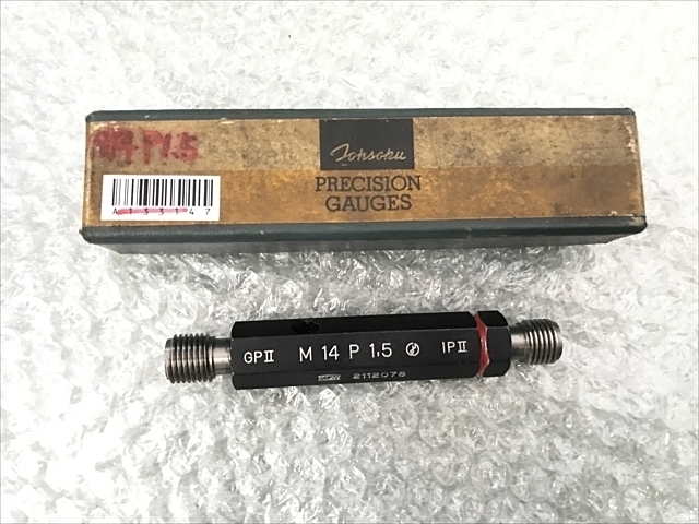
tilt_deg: -81.6
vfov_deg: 49.7
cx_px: 350
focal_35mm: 28
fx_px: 565
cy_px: 262
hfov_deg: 63.4
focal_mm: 3.99
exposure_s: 1/15
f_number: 1.8
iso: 80
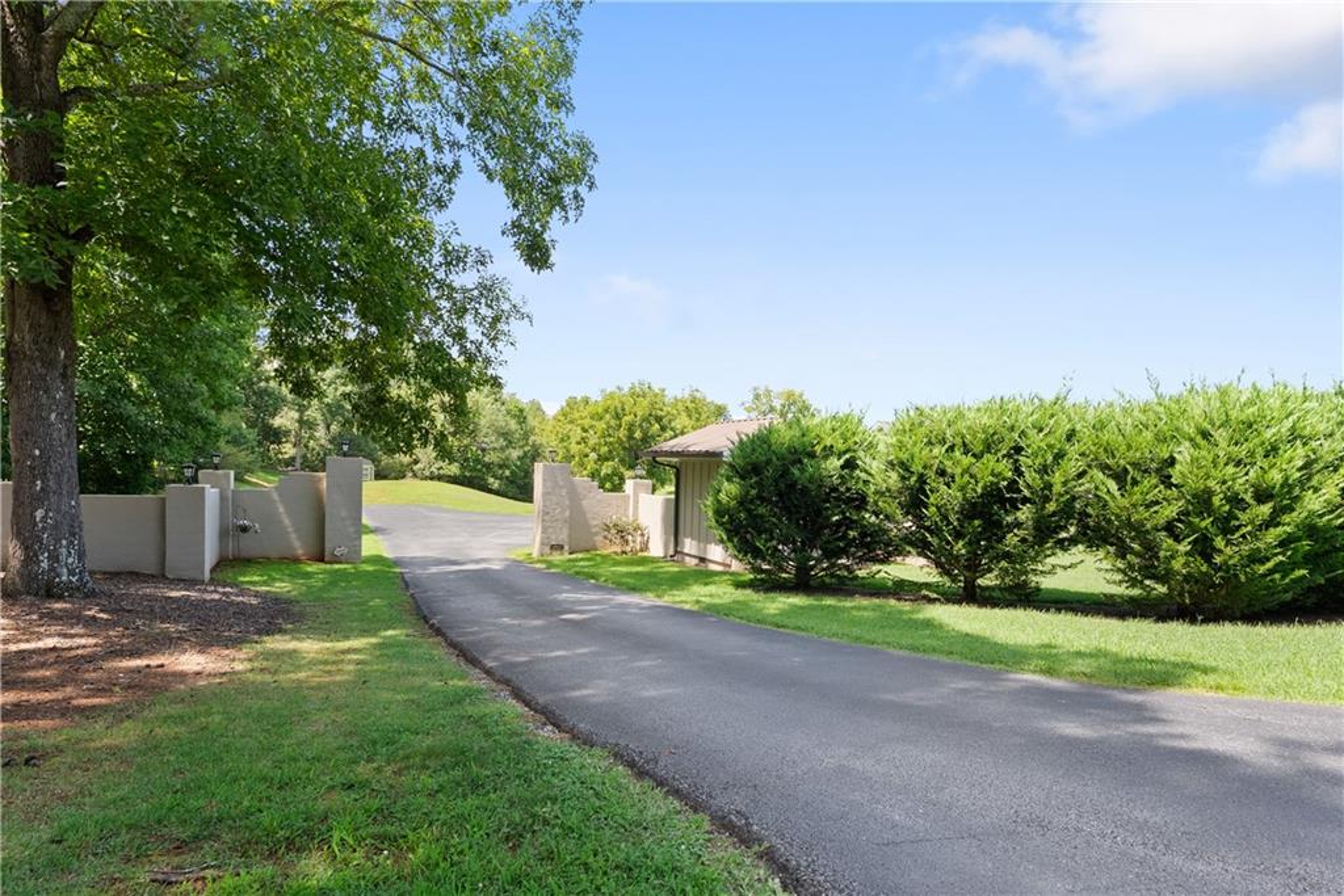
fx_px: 657
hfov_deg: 91.3
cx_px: 672
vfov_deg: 68.6
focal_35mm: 18
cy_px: 448
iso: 800
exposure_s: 1/250
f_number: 7.1
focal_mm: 17.6
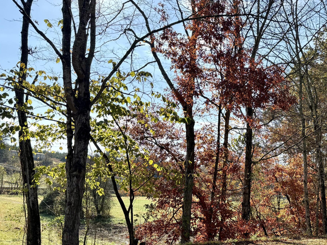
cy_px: 168
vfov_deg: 35.5
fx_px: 378
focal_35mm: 40
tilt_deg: +2.0
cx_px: 242
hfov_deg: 45.3
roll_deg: -1.1
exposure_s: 1/3279
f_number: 1.78
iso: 100
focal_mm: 6.76
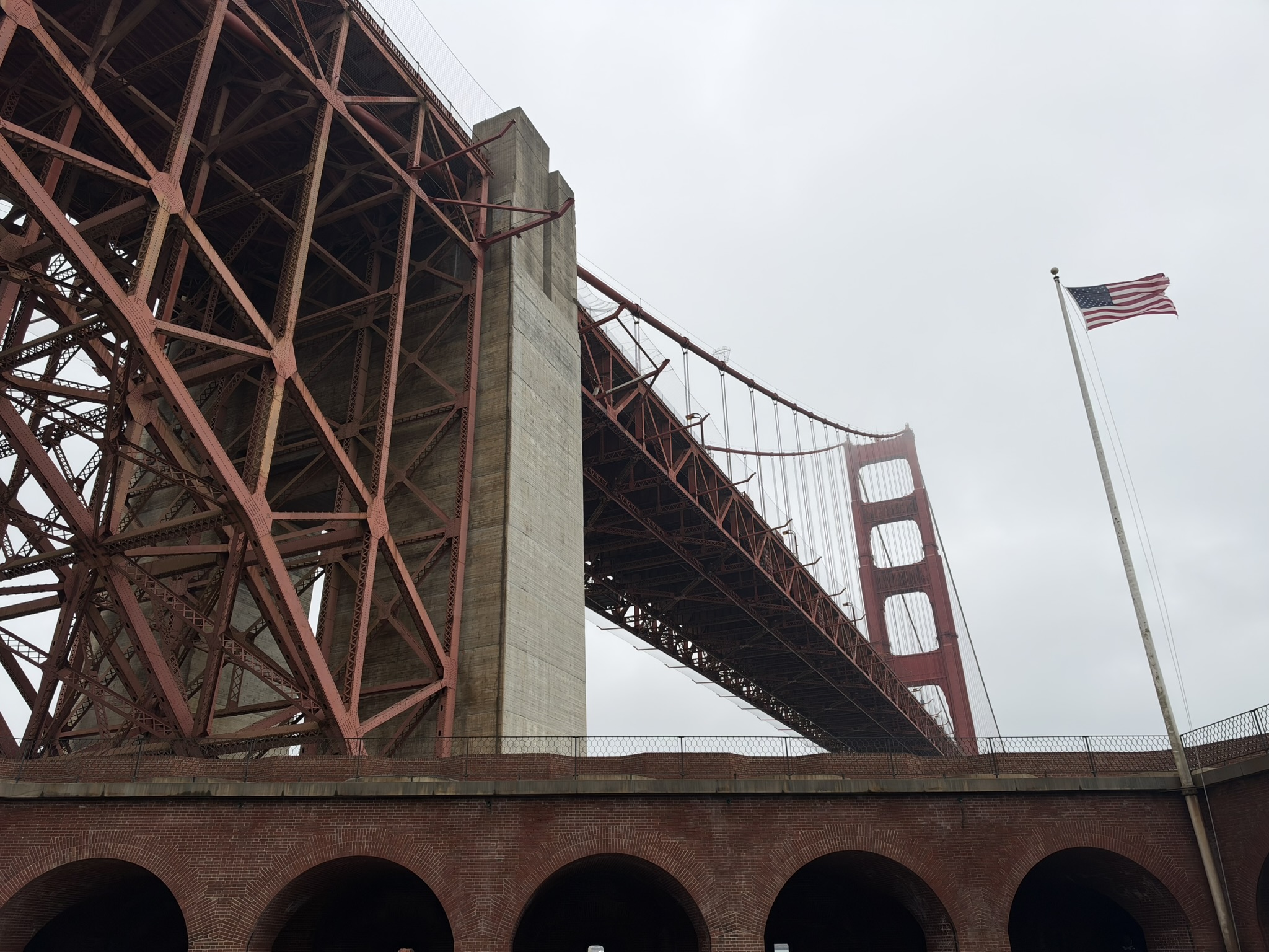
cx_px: 634
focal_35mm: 24
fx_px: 880
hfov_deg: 71.6
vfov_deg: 56.8
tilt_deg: +27.3
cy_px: 476
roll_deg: +1.3
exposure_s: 1/4329
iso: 64
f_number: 1.8
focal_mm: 6.93
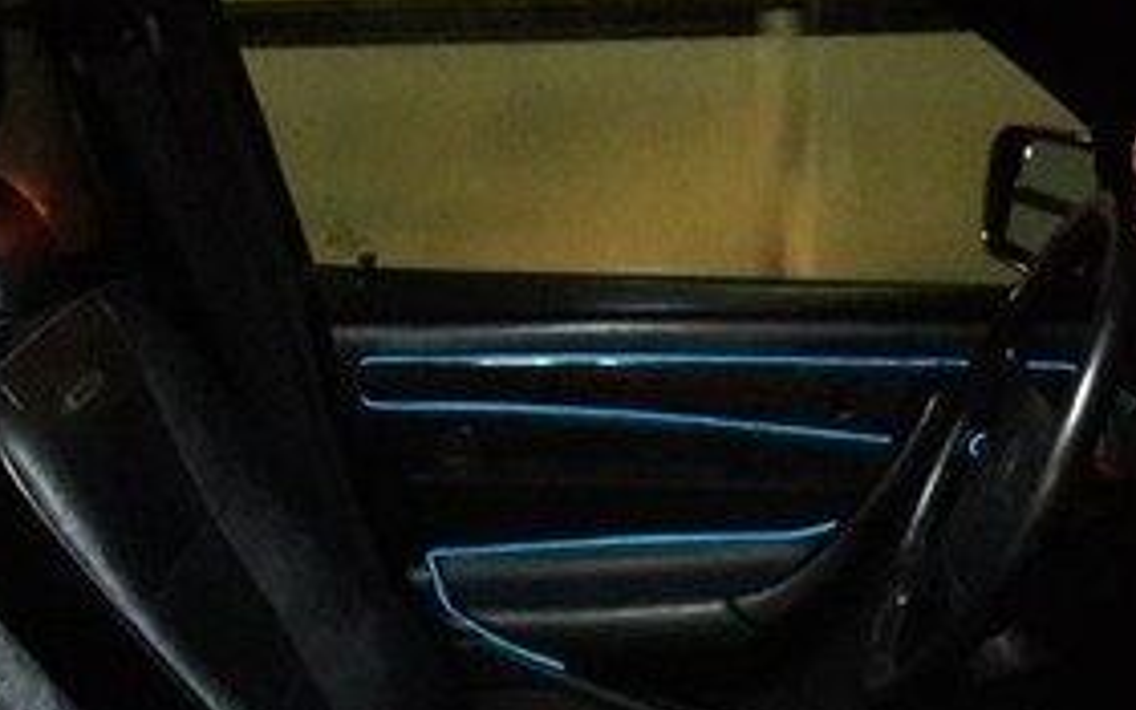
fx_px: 2167
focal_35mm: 70
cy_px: 964
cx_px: 637
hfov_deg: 29.3
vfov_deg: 17.3
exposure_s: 1/17
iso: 800
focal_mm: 3.7
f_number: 1.9
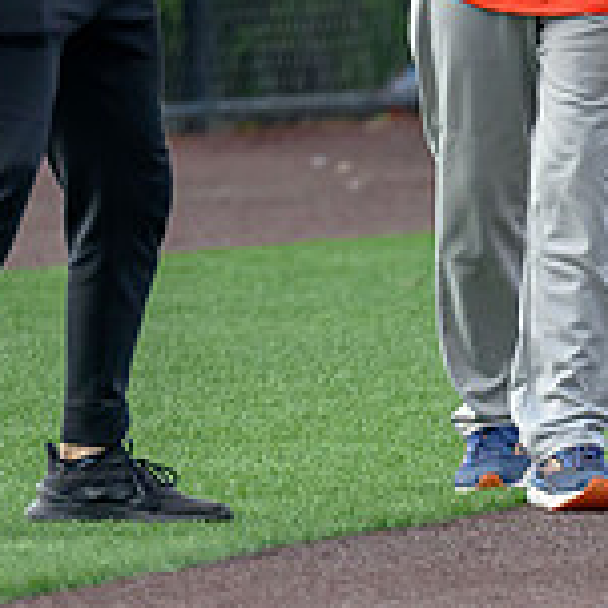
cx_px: 130
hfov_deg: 1.4
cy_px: 56
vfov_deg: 1.4
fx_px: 24760
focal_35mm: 1246
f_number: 2.8
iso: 720
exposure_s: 1/2000
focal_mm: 200
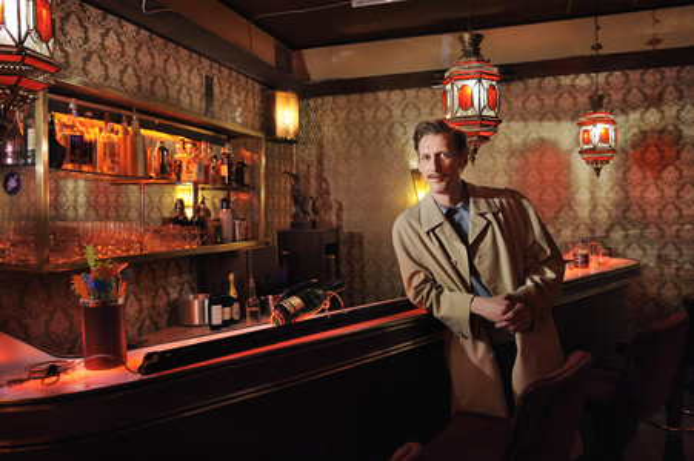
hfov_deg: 63.7
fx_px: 559
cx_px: 347
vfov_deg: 44.9
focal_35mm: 29
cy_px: 230
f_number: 3.2
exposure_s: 1/25
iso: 1600
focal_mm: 29
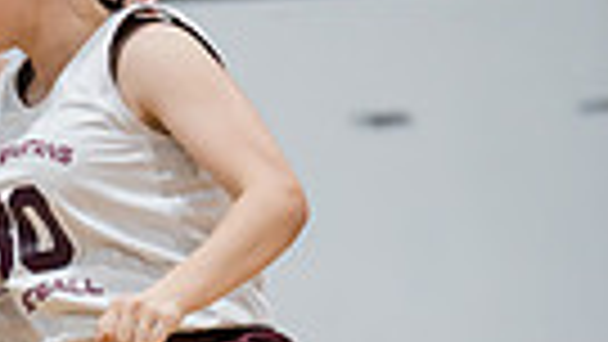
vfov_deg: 1.8
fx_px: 11062
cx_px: 23
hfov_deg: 3.1
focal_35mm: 686
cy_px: 572
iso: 3200
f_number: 2.8
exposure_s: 1/640
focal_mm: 197
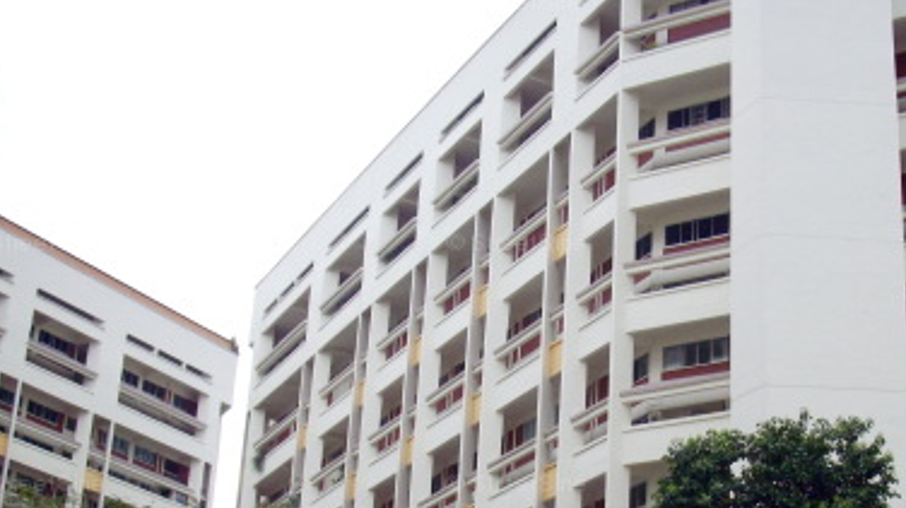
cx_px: 626
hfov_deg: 35.0
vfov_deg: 19.8
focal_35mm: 59
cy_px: 486
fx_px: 1417
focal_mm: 6.2
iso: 80
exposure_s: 1/125
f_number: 5.6
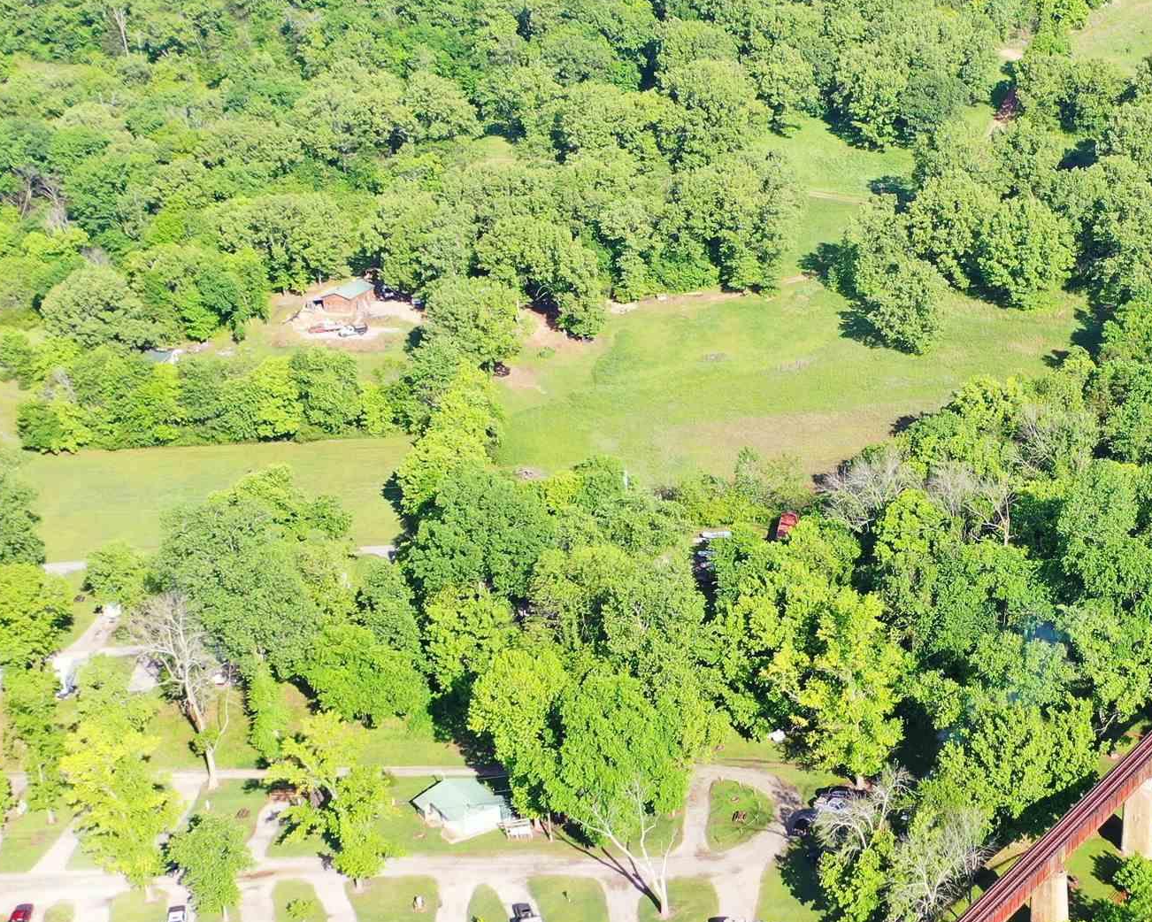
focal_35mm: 62
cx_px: 1008
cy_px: 616
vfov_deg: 24.5
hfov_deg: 29.4
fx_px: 2114
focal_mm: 10.26
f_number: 2.8
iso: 100
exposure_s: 1/800
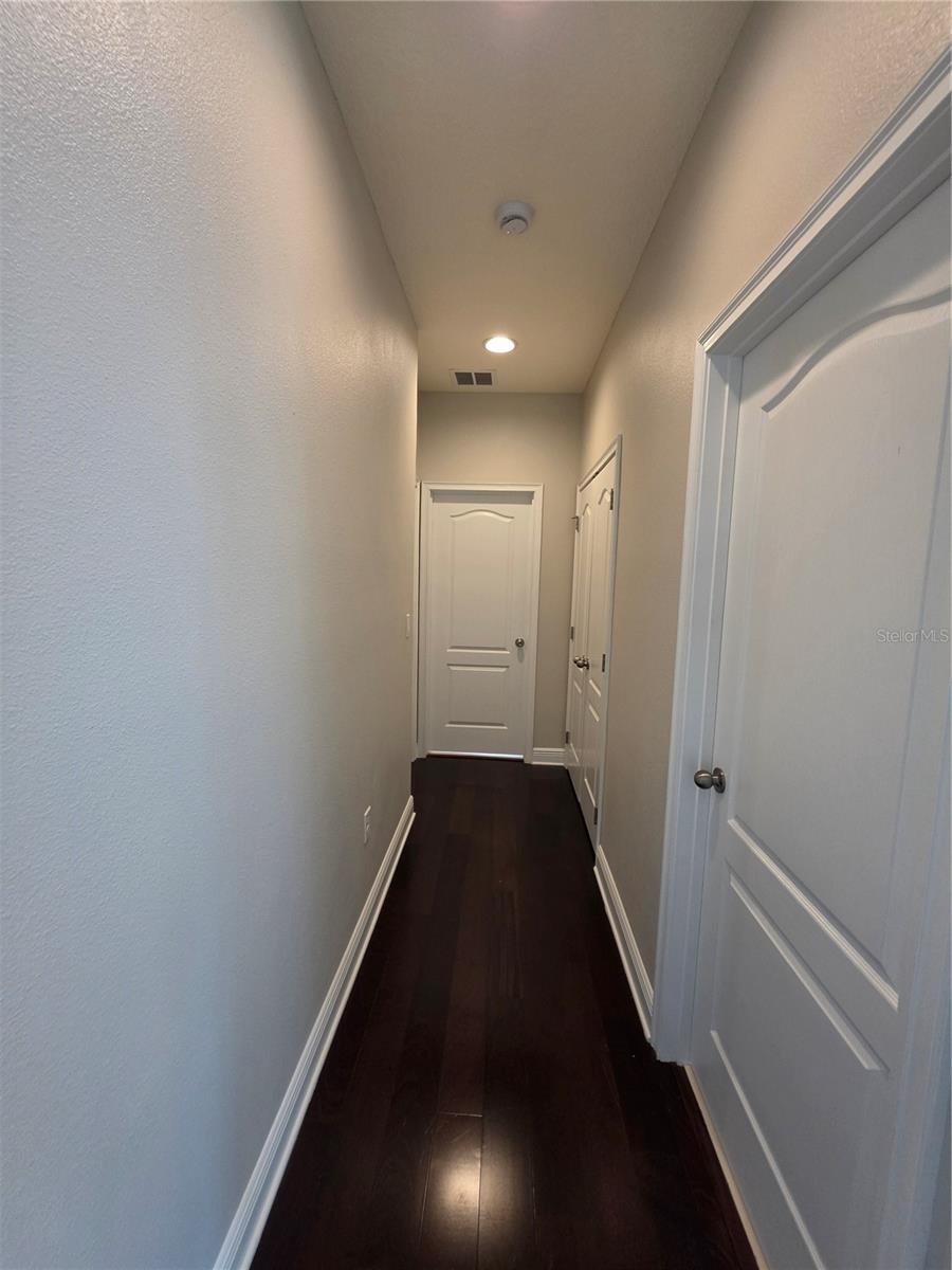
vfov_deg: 106.2
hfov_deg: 89.9
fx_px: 477
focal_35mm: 13
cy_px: 635
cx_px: 476
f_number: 1.9
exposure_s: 1/60
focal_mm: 2.2
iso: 320
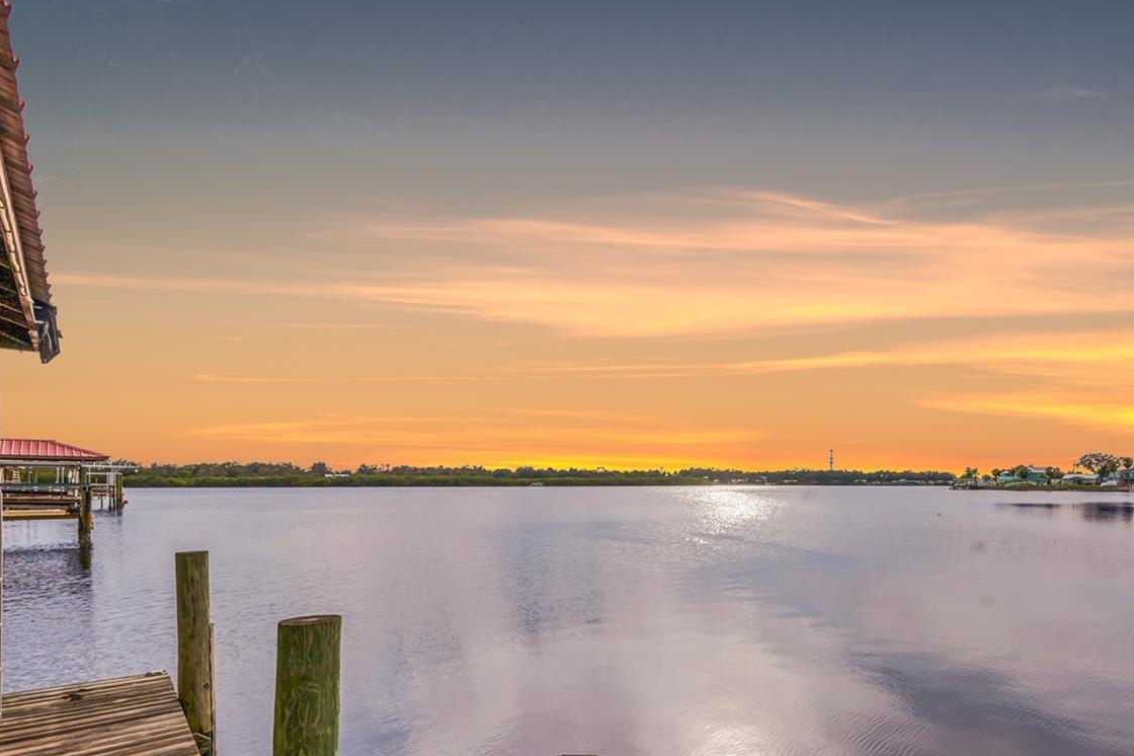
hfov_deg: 81.9
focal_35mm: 20
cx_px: 728
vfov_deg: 60.8
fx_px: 630
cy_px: 486
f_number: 9
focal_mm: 14
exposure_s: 1/2500
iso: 400
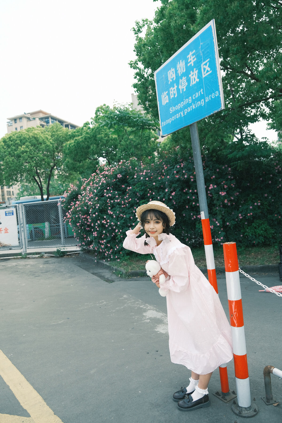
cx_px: 141
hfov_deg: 53.1
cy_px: 212
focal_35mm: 24
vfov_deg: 73.7
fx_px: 282
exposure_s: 1/1000
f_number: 2.8
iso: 160
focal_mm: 16
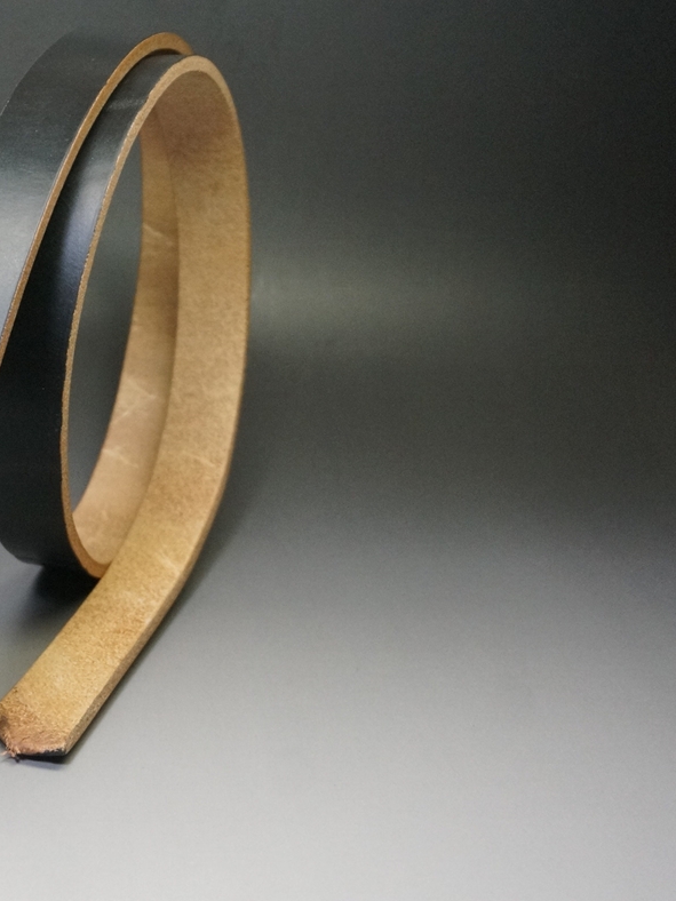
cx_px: 62
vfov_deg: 33.8
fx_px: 1484
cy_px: 453
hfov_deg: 24.9
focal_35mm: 57
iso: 2500
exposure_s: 1/160
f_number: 4.5
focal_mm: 26
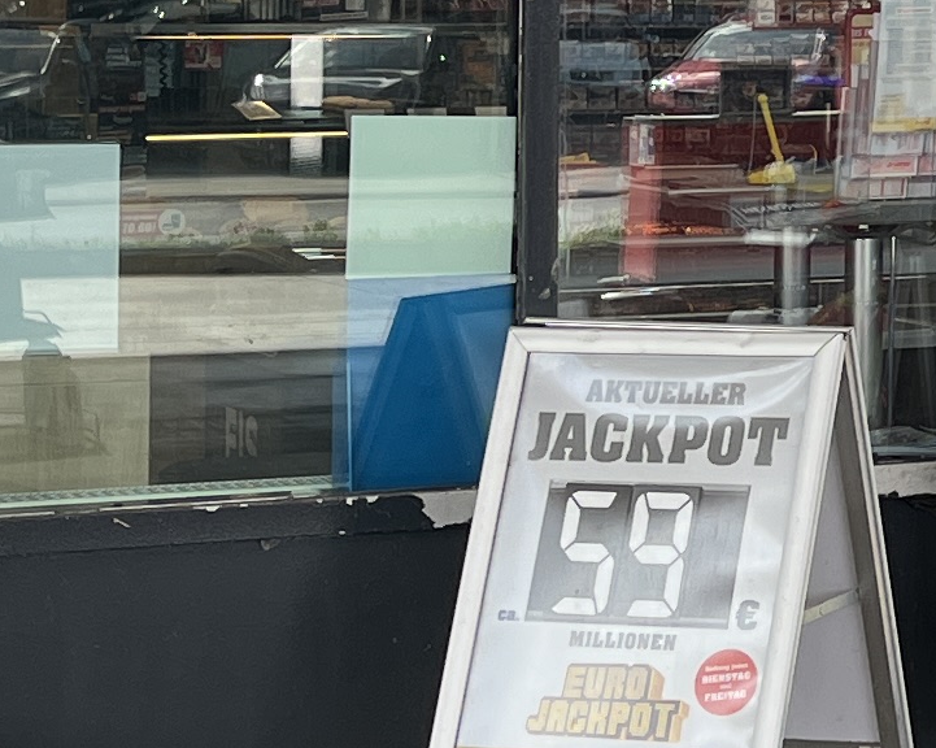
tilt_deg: -0.3
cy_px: -18
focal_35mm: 142
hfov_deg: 12.6
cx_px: 1553
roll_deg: -0.7
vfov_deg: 10.8
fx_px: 3932
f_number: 1.6
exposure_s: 1/506
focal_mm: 5.1
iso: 50
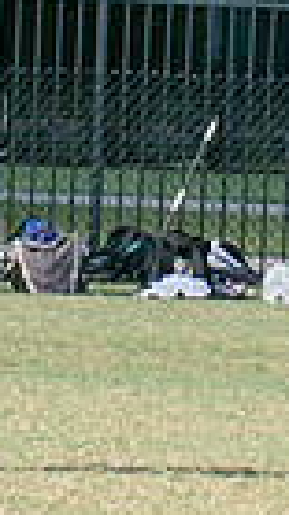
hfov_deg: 1.2
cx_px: -594
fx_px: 13266
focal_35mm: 972
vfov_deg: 2.2
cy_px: 138
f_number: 5.6
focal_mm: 70
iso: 250
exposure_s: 1/800
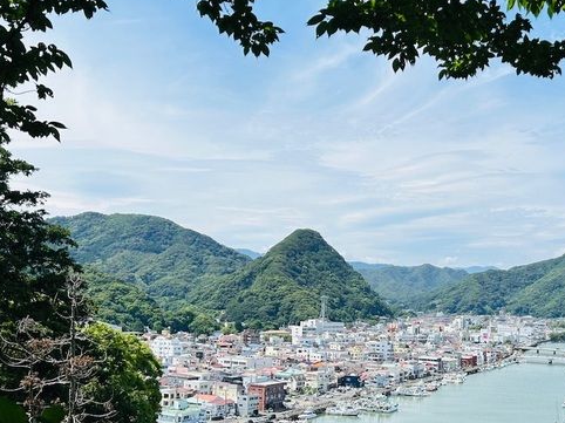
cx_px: 403
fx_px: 718
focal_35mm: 44
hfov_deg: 42.0
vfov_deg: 32.6
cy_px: 275
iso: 50
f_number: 1.5
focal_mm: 5.7
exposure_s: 1/6993
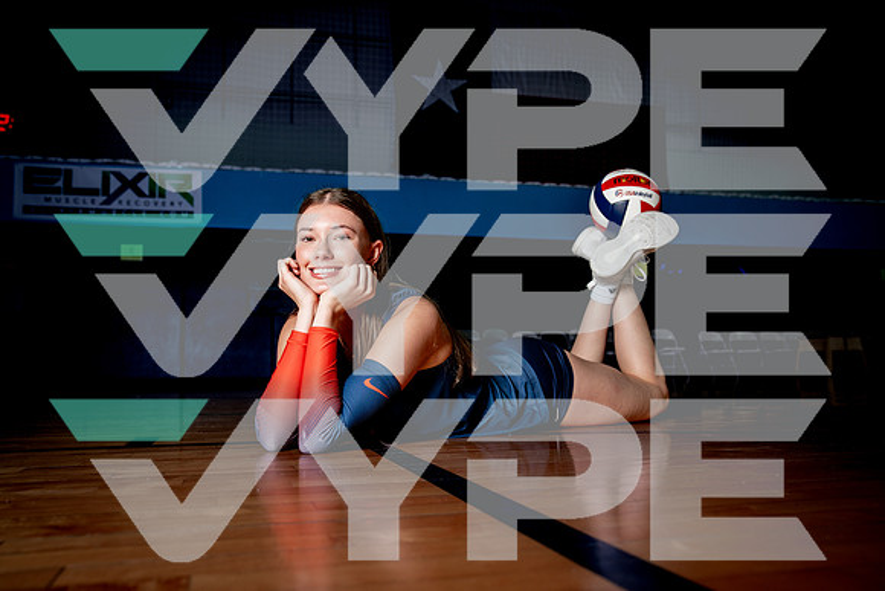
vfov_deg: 41.8
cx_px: 442
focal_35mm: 31
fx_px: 772
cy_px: 296
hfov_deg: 59.6
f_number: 4.5
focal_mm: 31
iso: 250
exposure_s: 1/200
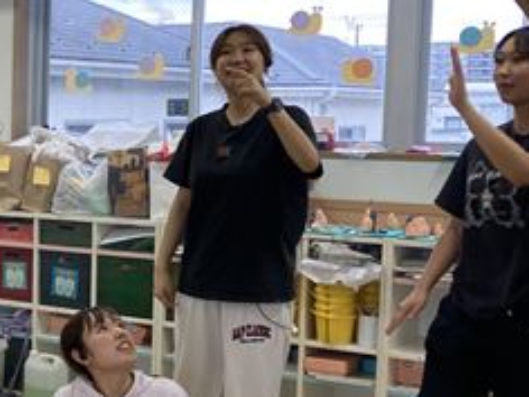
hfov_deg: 23.6
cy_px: 249
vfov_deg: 19.4
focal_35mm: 76
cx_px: -96
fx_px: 1161
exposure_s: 1/100
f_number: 1.8
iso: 64
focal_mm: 3.99
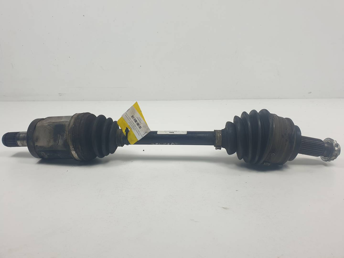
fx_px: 258
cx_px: 172
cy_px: 129
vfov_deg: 53.1
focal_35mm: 26
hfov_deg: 67.3
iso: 50
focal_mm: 4.3
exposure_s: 1/266
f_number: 2.4
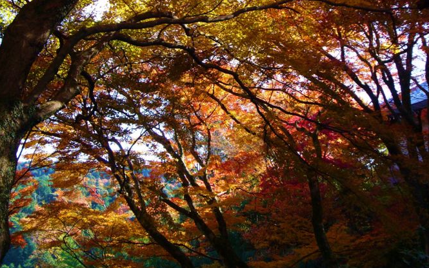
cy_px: 55
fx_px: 772
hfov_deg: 31.1
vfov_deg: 19.5
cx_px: 216
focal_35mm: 66
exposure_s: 1/160
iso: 80
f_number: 3.5
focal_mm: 7.5
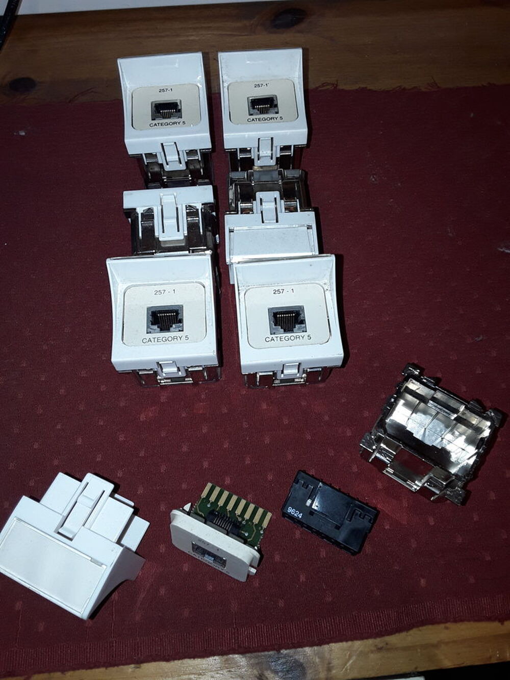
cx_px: 255
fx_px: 530
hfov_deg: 51.4
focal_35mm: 27
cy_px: 340
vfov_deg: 65.3
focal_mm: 2.91
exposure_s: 1/100
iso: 40
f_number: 1.9
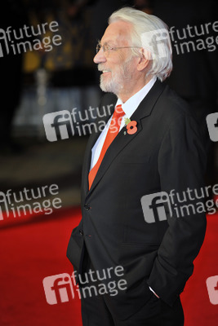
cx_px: 109
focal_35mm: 170
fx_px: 1543
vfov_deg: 12.1
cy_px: 163
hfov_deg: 8.1
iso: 1000
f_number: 4
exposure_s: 1/250
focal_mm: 170
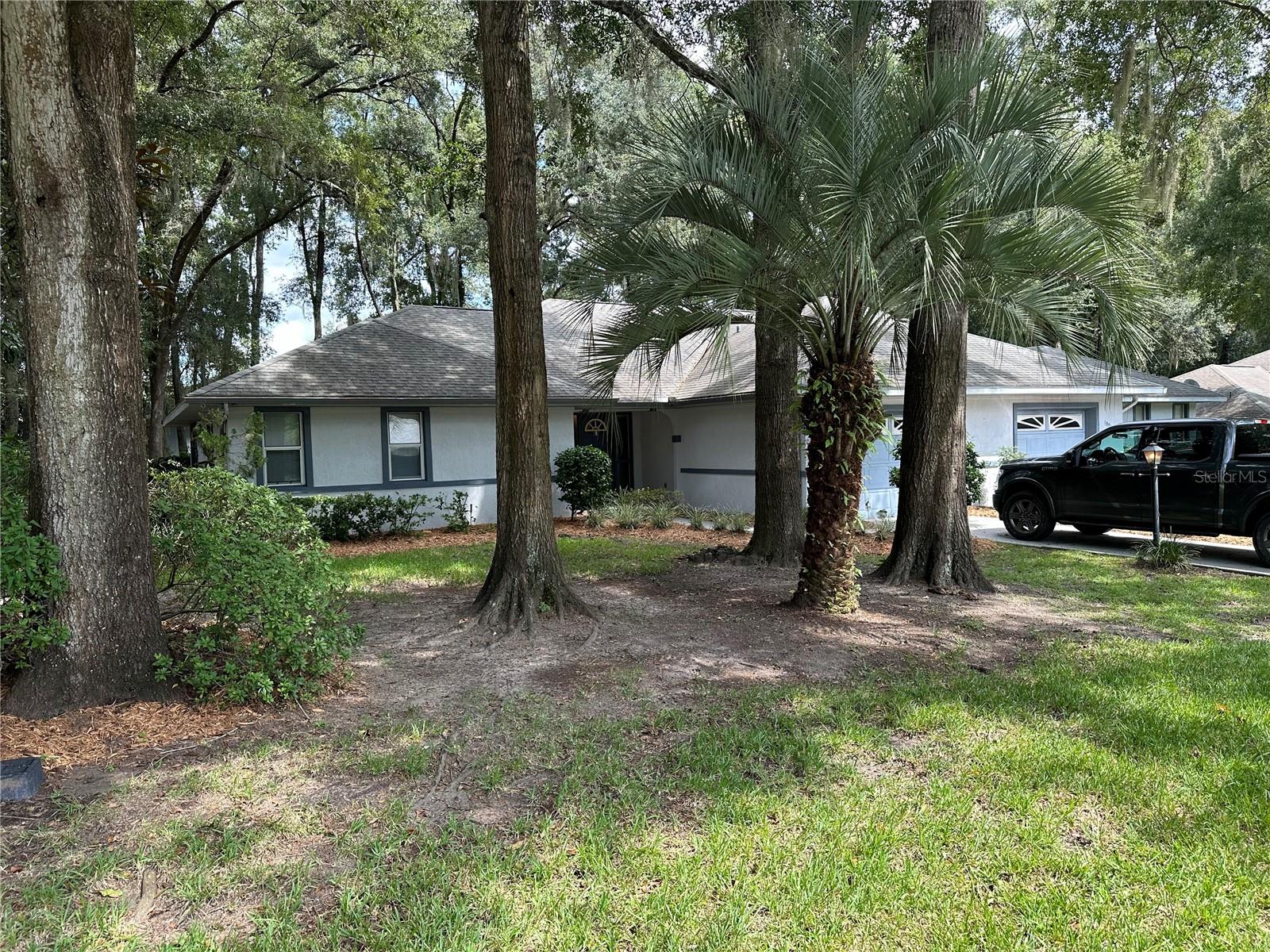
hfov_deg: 71.6
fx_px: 881
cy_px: 476
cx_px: 635
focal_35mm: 24
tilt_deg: -2.1
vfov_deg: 56.8
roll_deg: +0.4
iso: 80
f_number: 1.78
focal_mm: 6.86
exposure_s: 1/611
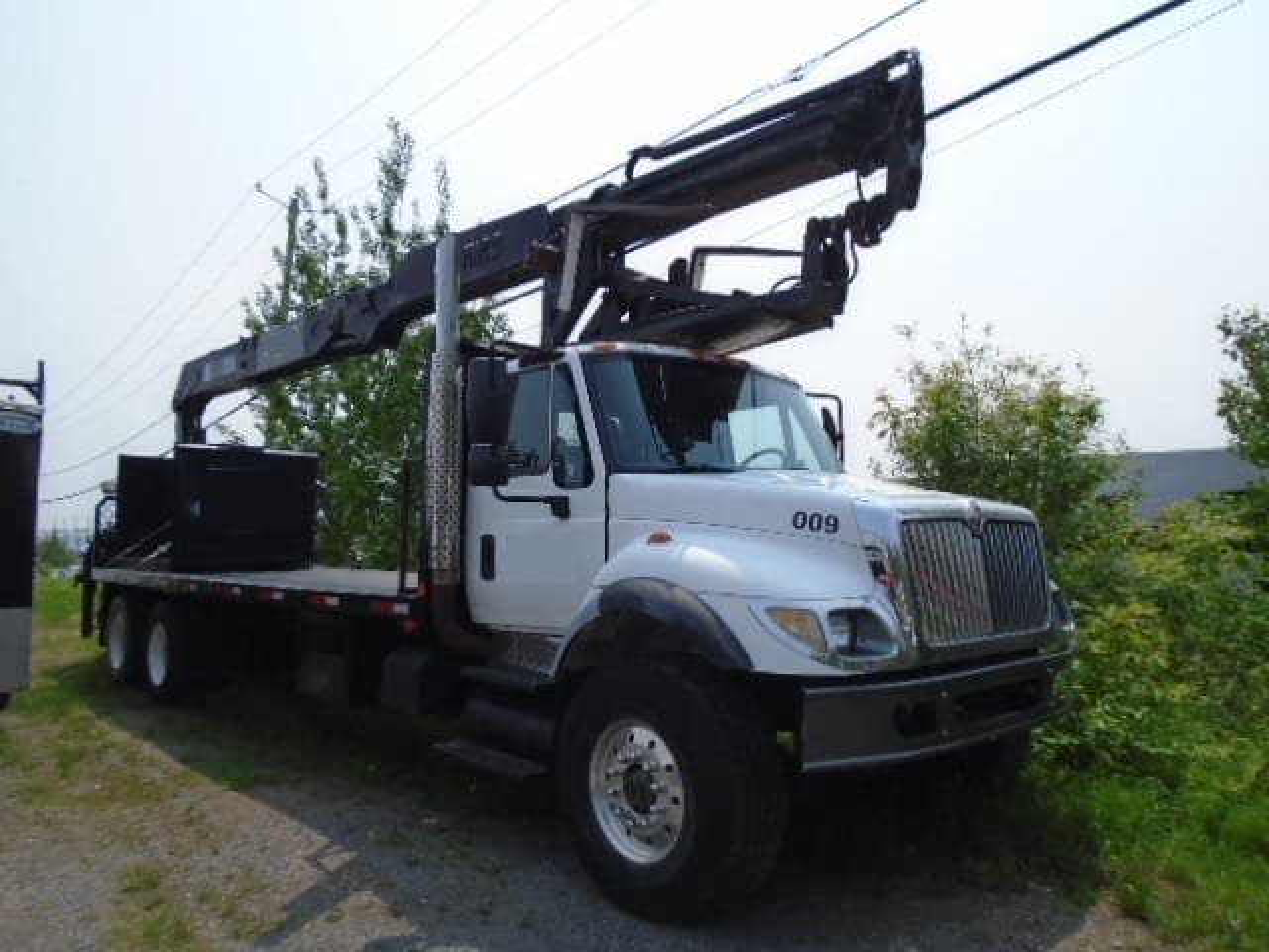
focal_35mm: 26
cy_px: 476
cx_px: 634
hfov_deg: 67.3
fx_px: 953
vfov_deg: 53.1
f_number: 8
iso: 100
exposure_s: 1/250
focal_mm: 4.6
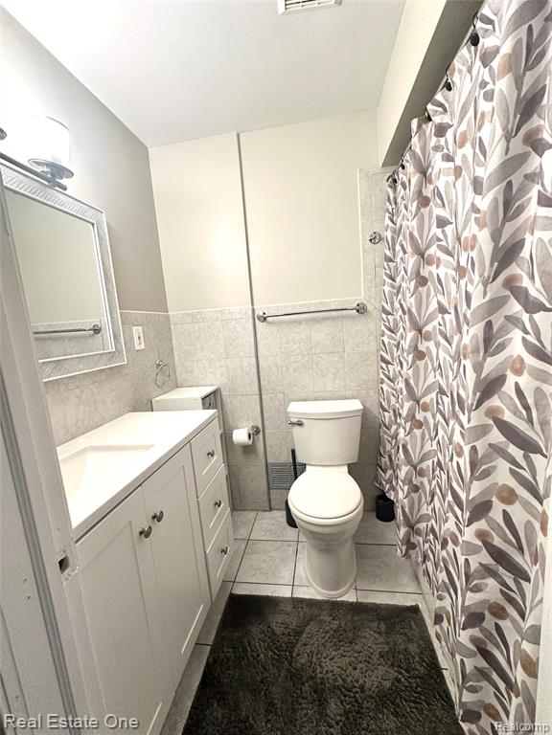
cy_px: 368
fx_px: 298
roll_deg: +3.1
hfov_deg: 85.7
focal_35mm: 14
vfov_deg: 102.1
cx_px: 276
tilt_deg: -7.8
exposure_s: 1/120
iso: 250
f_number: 2.2
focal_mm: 2.22
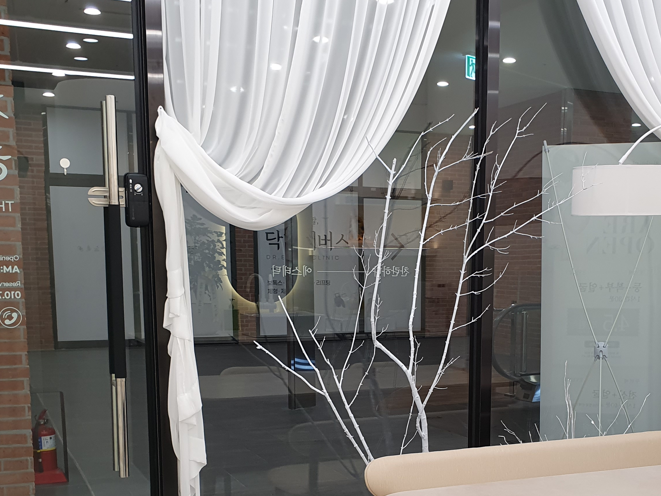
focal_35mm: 46
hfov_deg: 40.8
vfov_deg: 30.6
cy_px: 408
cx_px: 430
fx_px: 878
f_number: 2.4
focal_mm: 4.32
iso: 100
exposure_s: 1/120
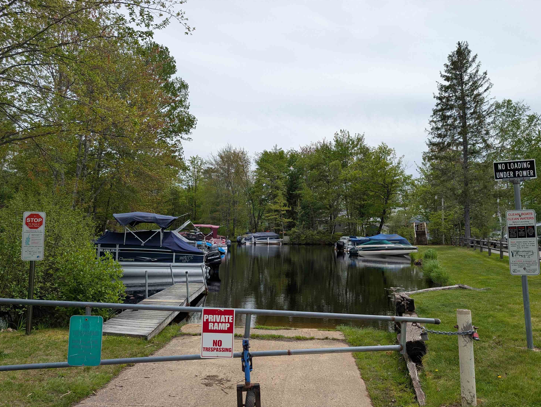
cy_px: 211
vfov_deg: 55.0
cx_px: 271
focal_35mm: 25
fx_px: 391
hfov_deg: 69.3
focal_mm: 6.9
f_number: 1.68
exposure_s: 1/1250
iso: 21
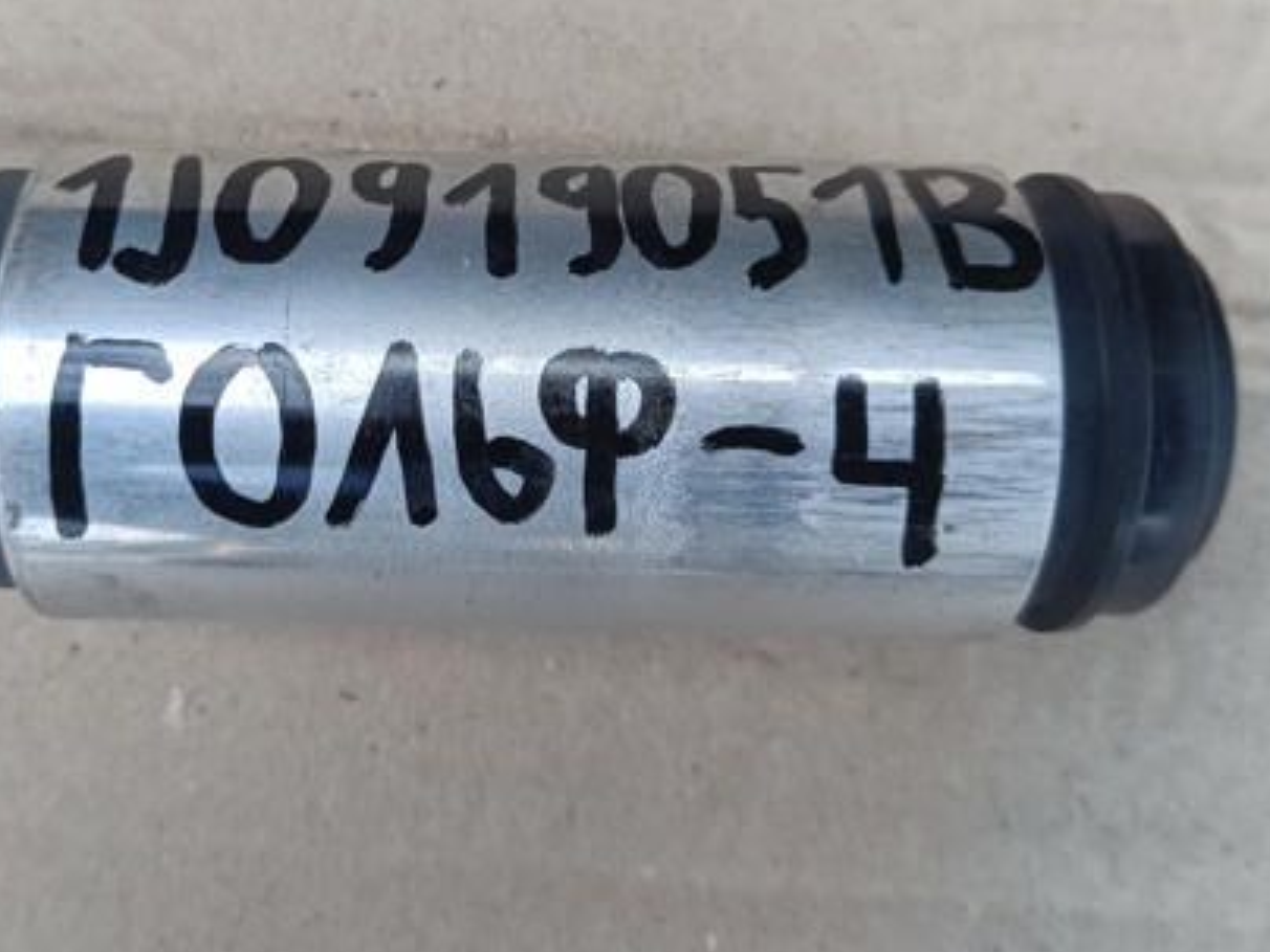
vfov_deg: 37.2
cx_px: 465
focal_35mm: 38
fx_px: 1394
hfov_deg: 48.4
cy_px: 298
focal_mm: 5.59
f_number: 1.88
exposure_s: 1/357
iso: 52
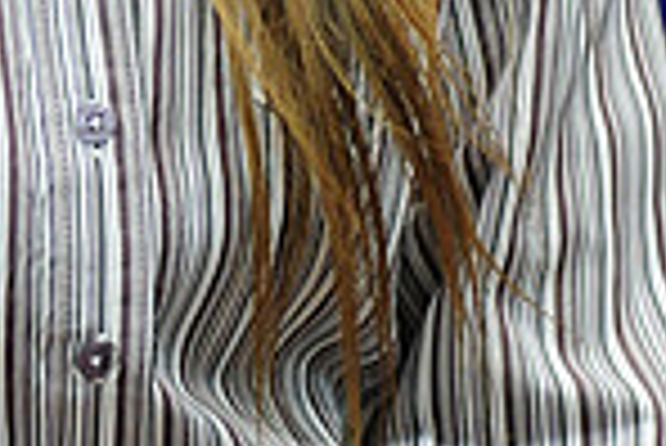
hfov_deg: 5.0
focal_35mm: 411
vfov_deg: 3.3
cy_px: -694
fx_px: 7611
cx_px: 38
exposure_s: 1/125
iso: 1250
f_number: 4
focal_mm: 70
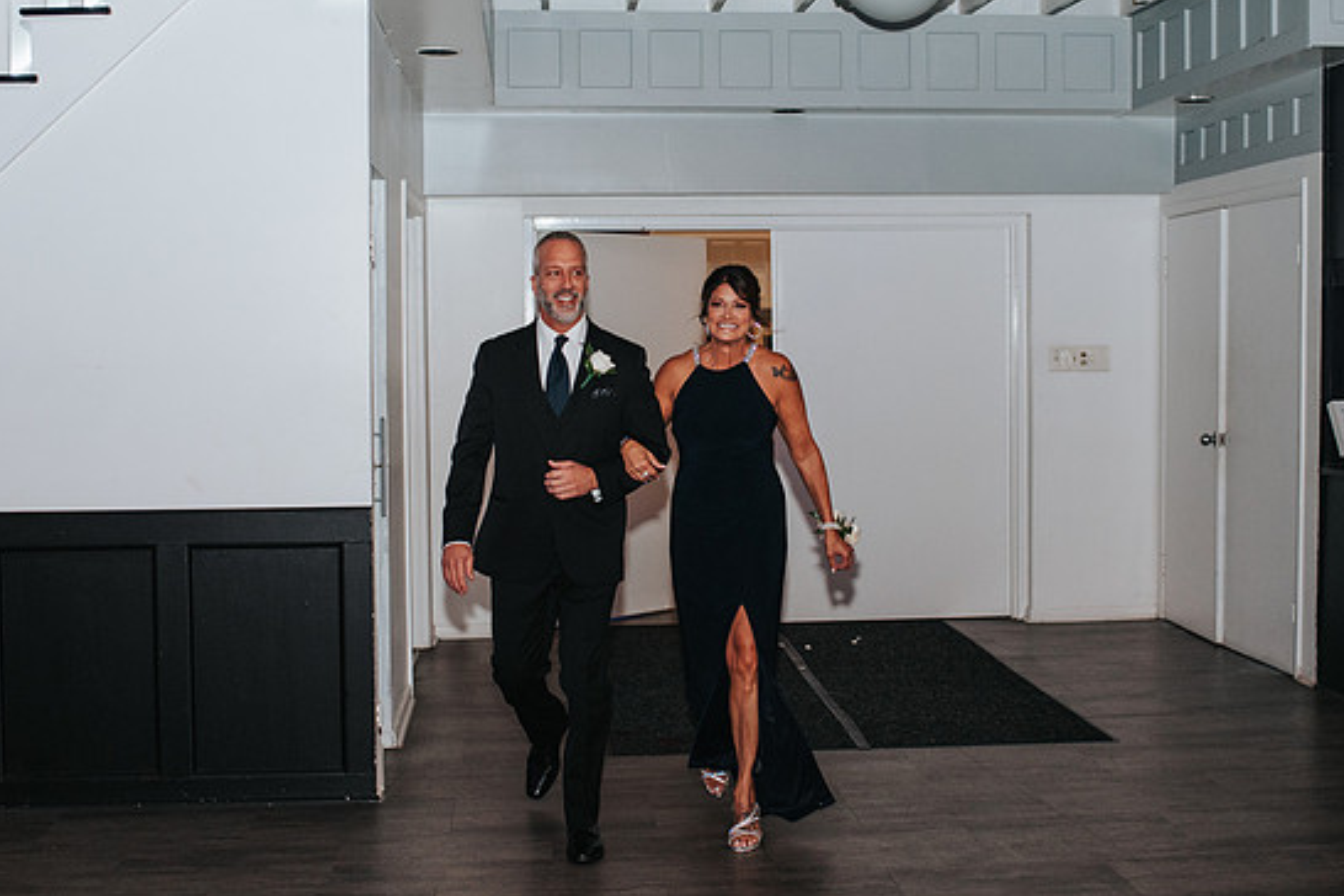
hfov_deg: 39.6
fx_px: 1867
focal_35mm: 50
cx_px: 666
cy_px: 418
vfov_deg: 27.0
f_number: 2.8
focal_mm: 35
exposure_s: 1/200
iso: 1000
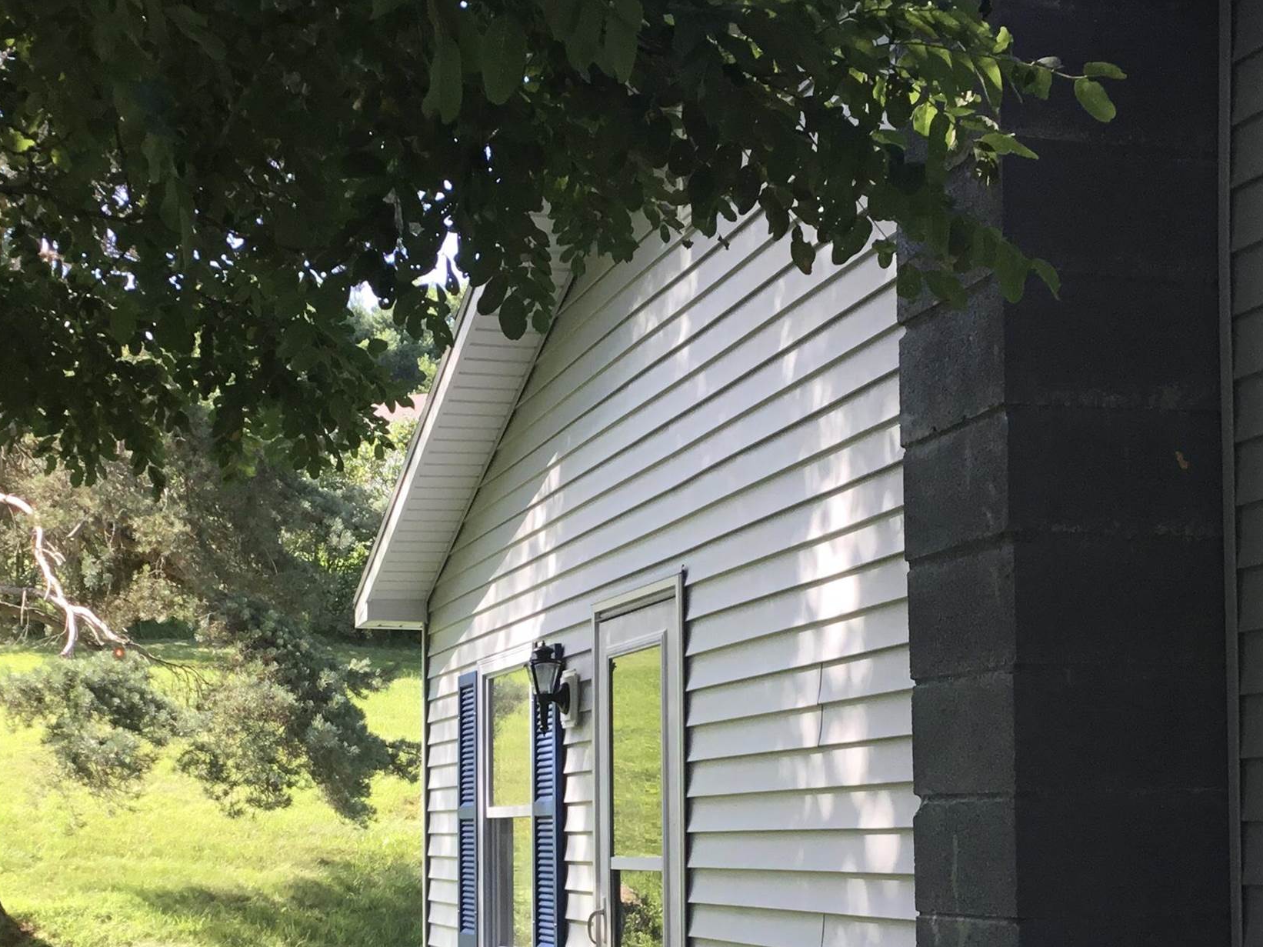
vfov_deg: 24.8
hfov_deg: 33.2
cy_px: 762
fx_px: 2116
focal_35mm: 58
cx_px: 595
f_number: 2.4
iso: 25
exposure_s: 1/187
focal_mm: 3.3
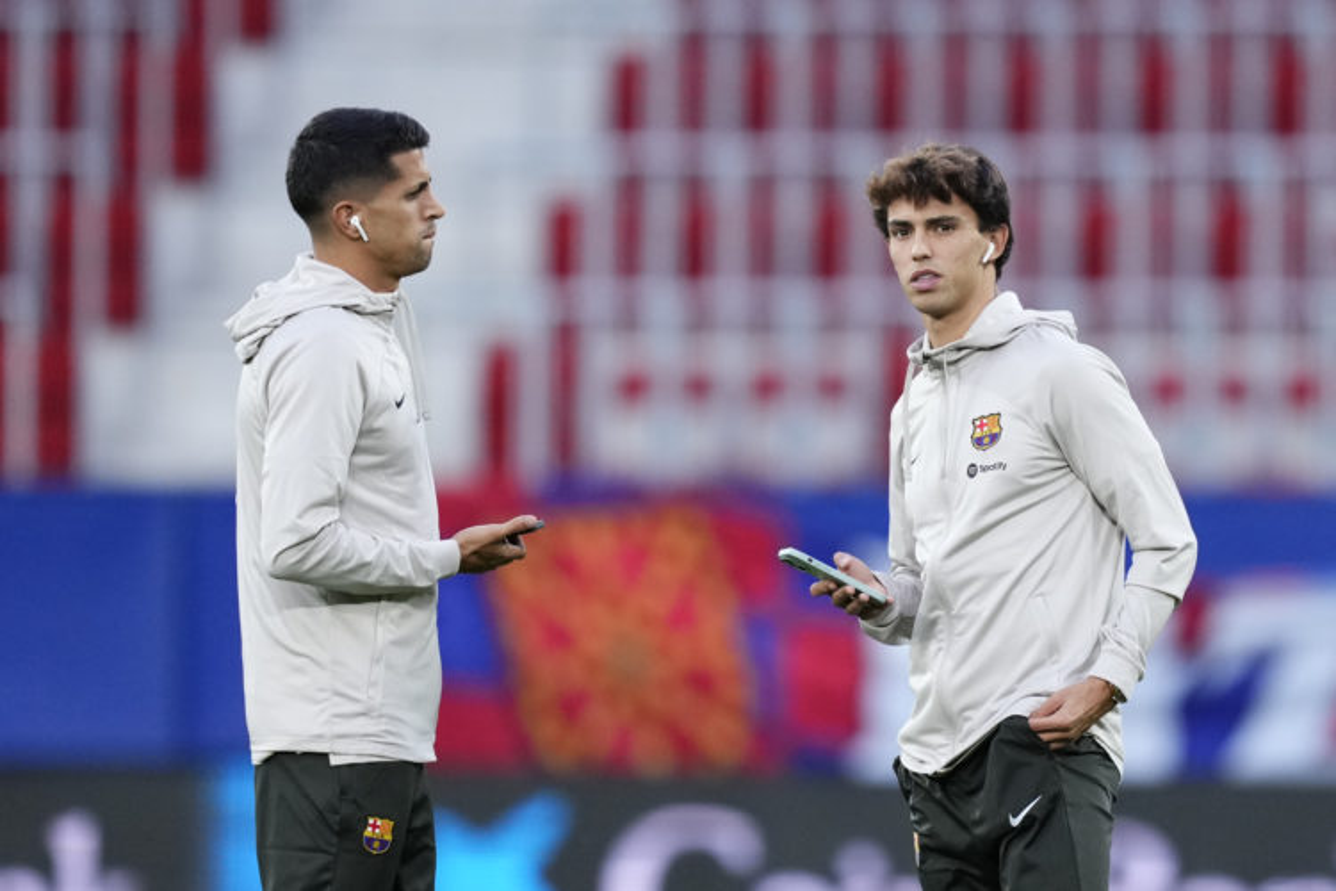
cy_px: 446
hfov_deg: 5.2
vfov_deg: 3.4
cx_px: 668
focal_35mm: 400
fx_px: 14843
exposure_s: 1/2000
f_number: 2.8
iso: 2000
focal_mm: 400
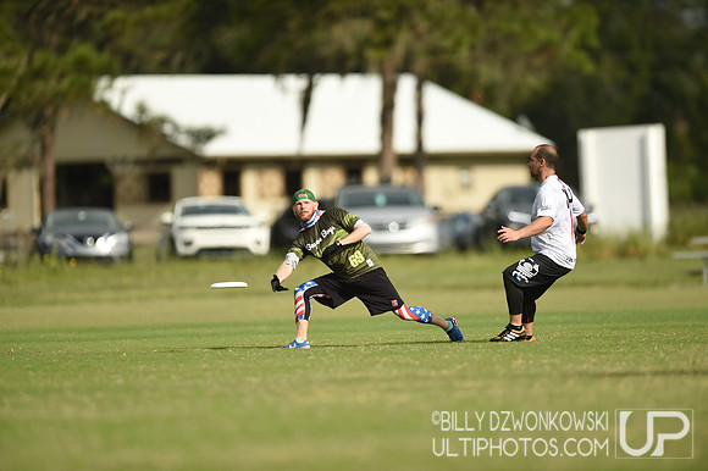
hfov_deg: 5.2
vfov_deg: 3.4
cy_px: 236
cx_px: 354
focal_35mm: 400
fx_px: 7862
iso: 160
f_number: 2.8
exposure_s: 1/4000
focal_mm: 400
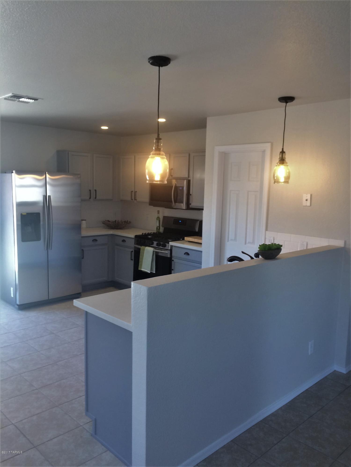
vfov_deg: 61.7
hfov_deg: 48.2
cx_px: 176
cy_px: 234
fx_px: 392
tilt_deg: -7.6
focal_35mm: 29
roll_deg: -0.1
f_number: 2.2
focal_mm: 4.15
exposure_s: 1/30
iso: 40
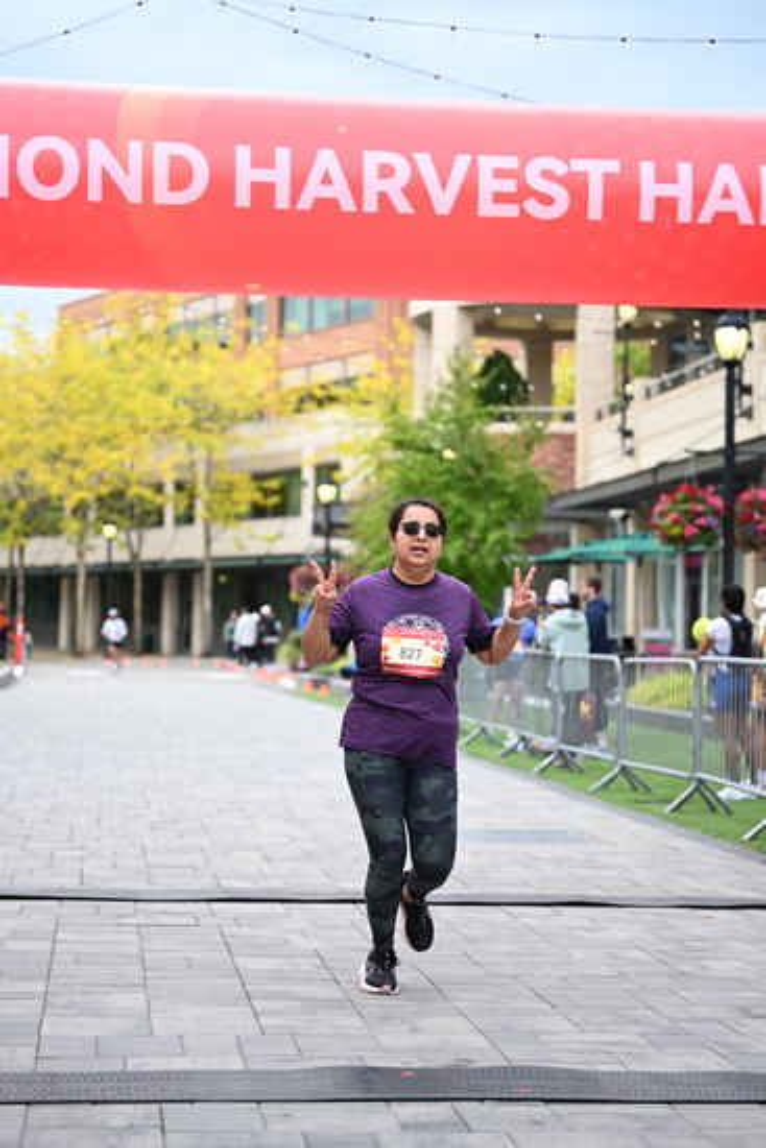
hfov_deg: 19.5
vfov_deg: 28.8
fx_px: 2233
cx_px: 383
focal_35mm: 70
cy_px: 574
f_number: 2.8
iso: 640
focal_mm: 70
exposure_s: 1/2000
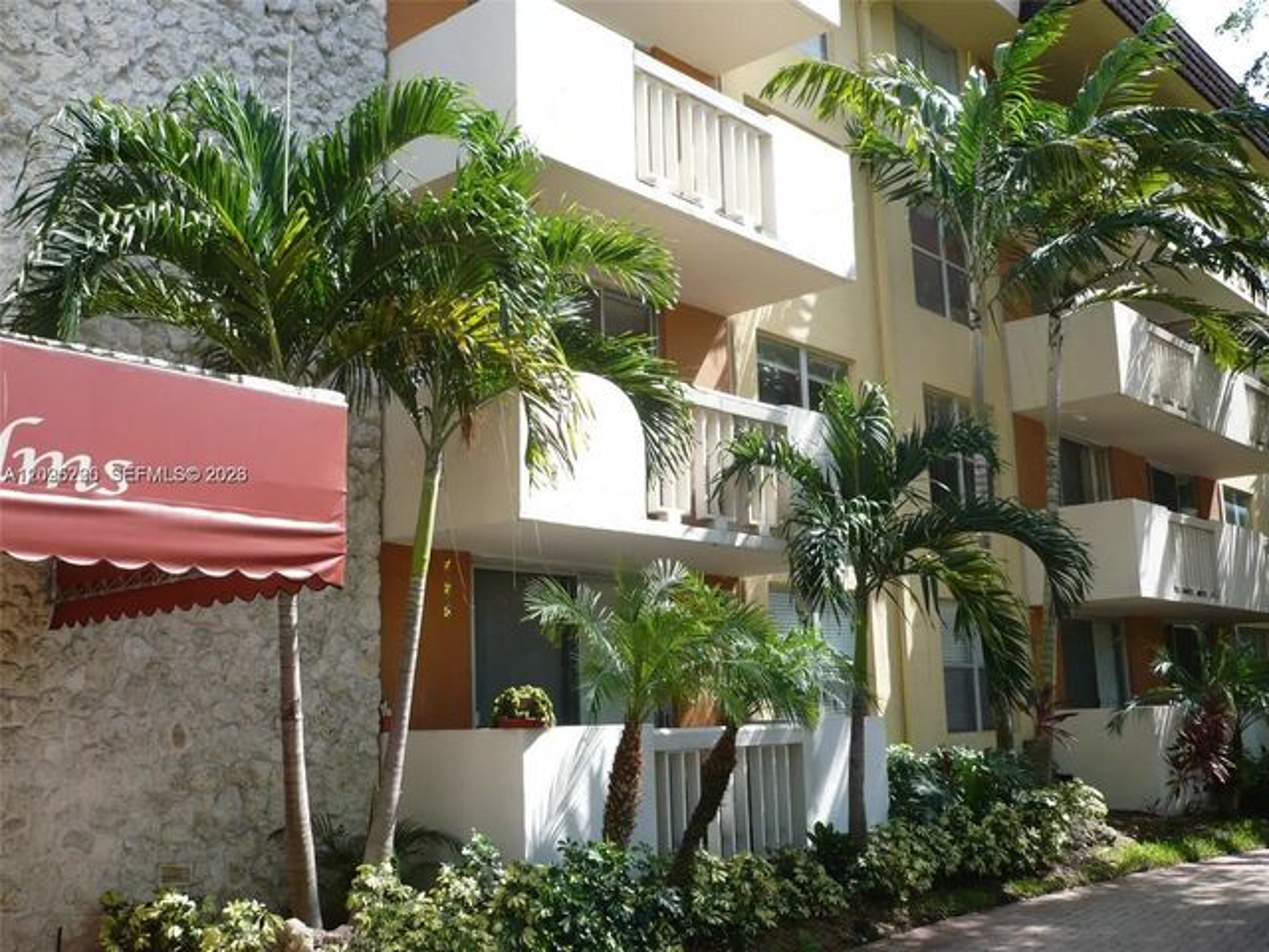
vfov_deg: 40.7
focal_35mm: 35
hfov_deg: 52.6
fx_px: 1283
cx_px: 634
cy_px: 476
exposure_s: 1/400
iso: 100
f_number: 2.8
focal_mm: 5.8
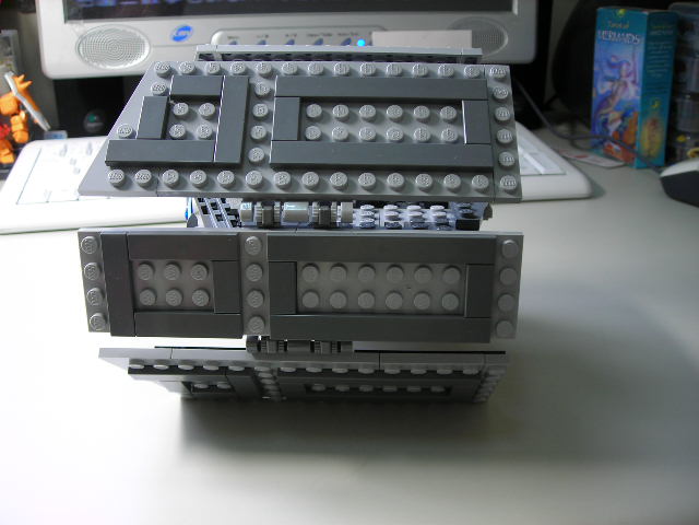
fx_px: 767
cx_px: 350
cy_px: 262
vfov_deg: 37.7
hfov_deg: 49.0
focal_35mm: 38
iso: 50
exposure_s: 1/13.8
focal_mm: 6.3
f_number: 3.2
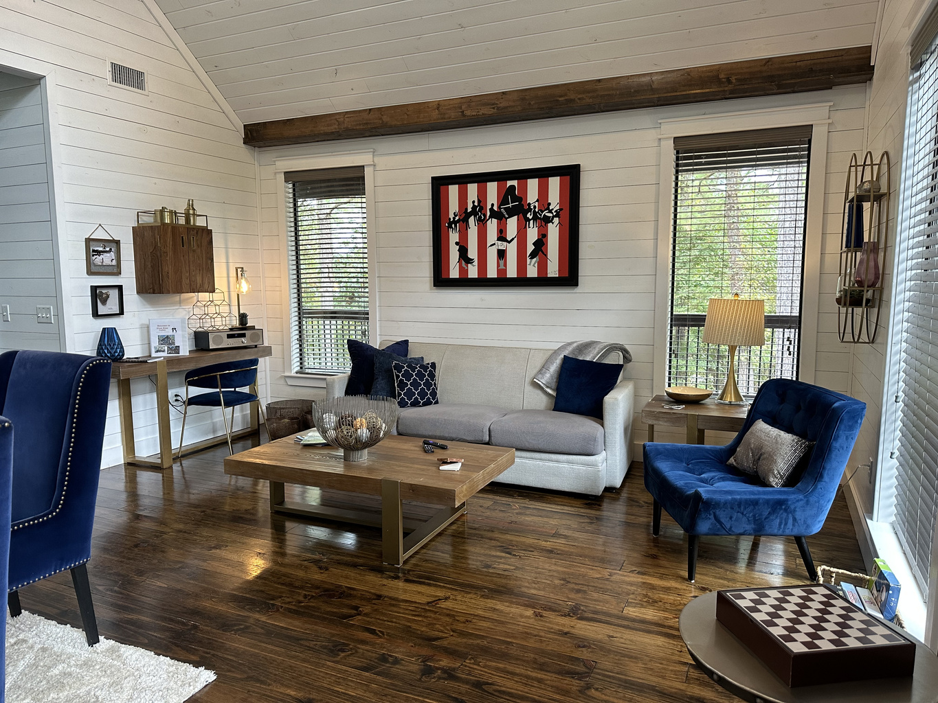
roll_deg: +0.5
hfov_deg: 71.6
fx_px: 650
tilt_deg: -7.0
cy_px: 352
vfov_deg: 56.8
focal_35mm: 24
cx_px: 469
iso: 200
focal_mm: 6.86
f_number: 1.78
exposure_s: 1/120
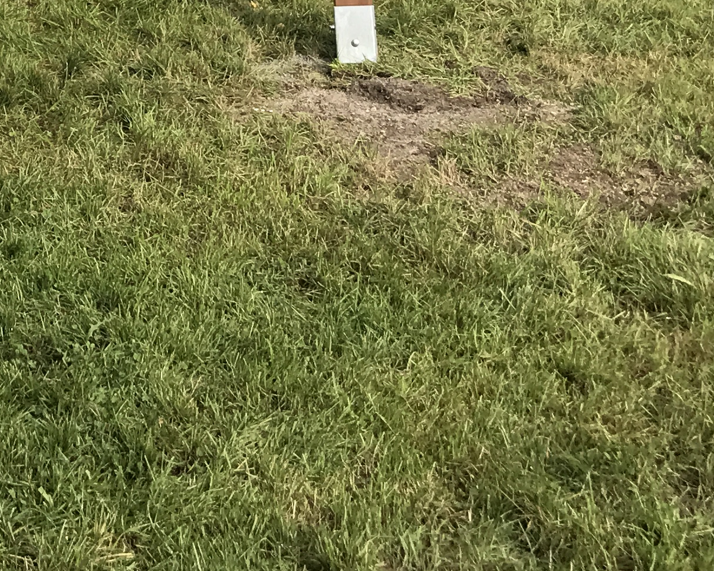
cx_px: -143
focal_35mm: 91
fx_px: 1923
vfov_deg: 15.7
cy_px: -260
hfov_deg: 19.8
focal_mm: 3.99
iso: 20
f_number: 1.8
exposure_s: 1/1389
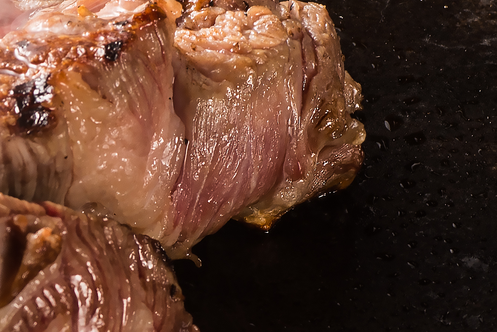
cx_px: 190
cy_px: 269
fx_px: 6780
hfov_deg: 4.2
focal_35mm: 491
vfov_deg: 2.8
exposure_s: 1/125
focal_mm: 90
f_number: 16
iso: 100
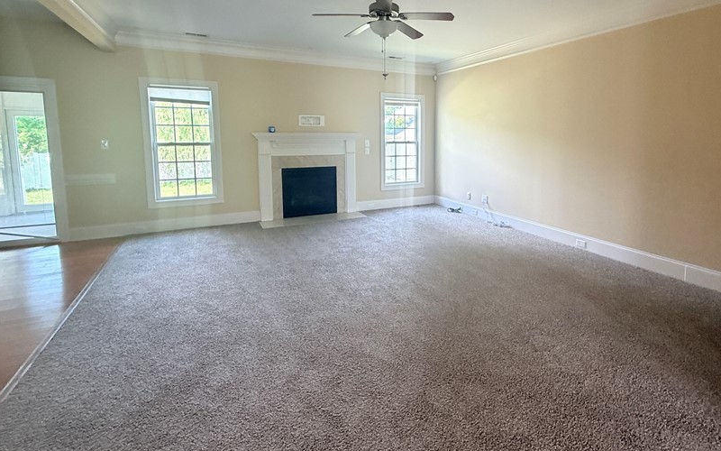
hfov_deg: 87.5
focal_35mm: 19
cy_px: 173
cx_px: 410
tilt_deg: -4.8
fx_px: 373
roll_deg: +1.3
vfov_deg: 61.5
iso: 500
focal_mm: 2.22
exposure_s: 1/60
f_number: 2.2
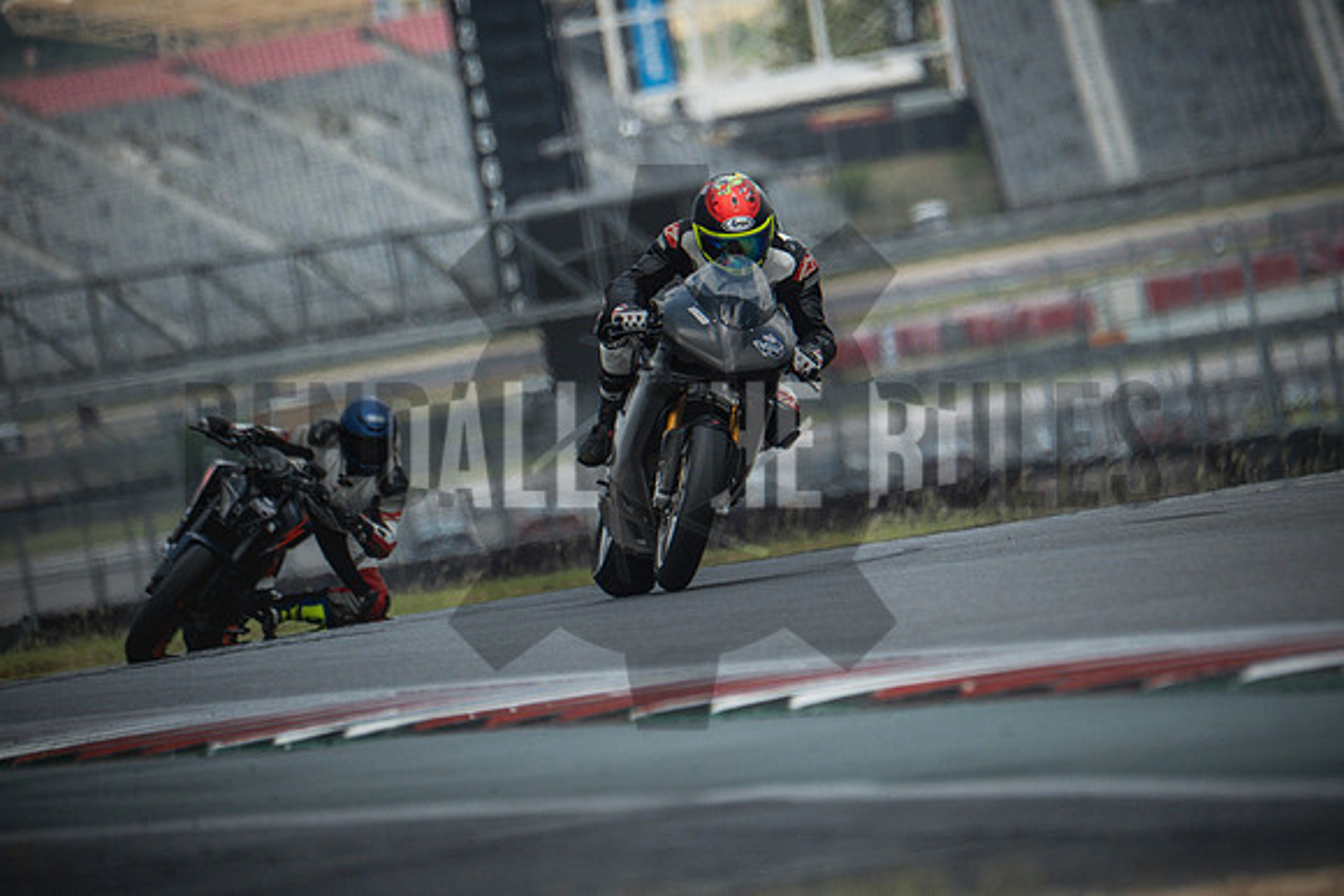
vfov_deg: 2.3
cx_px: 672
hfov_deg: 3.4
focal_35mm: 600
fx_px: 22404
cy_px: 448
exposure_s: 1/2000
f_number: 5.6
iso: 1600
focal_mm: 400
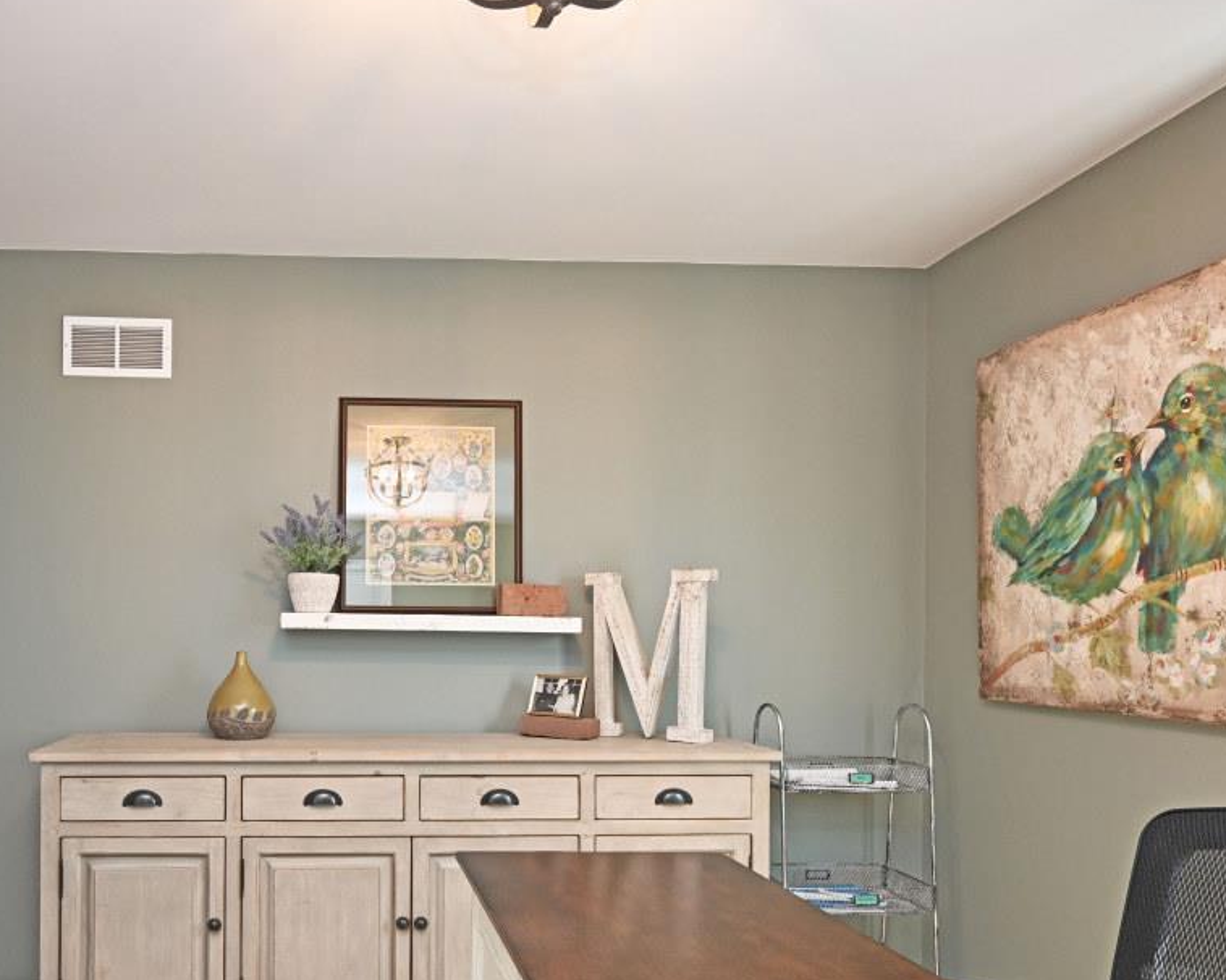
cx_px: 377
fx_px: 943
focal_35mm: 26
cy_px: 632
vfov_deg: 54.1
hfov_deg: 63.8
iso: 720
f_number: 4
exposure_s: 1/60
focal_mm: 14
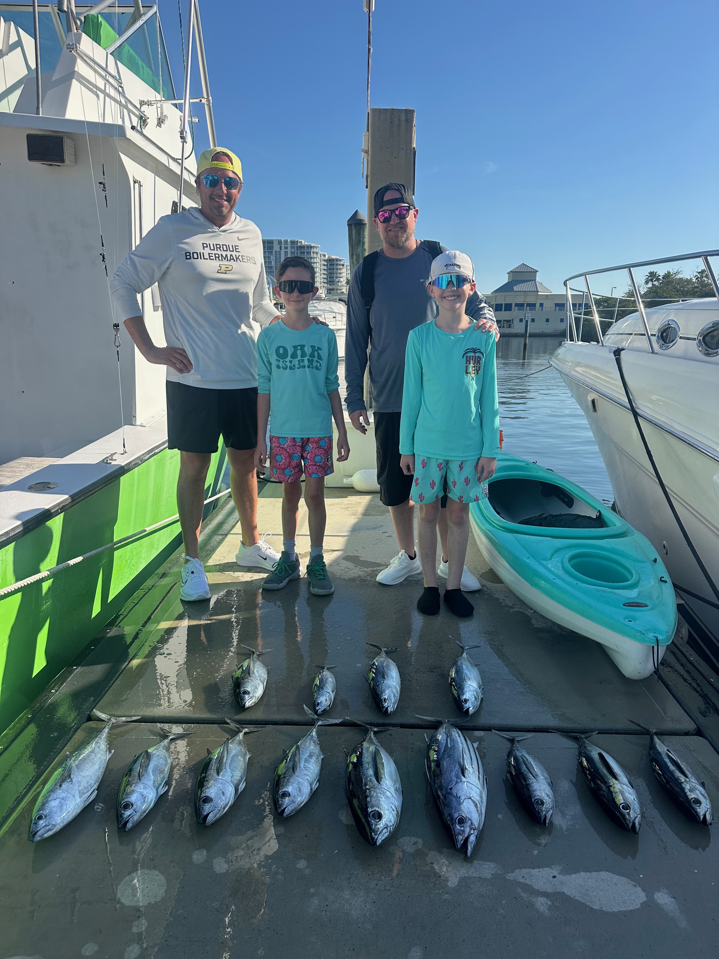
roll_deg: -1.1
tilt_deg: -13.0
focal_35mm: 24
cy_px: 480
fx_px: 665
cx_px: 360
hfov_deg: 56.8
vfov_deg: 71.6
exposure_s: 1/4016
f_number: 1.78
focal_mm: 6.86
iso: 80
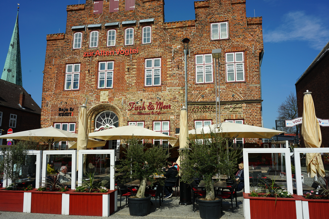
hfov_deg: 65.5
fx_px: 256
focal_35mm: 28
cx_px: 164
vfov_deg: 46.4
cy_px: 110
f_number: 11
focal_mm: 28
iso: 100
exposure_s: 1/200
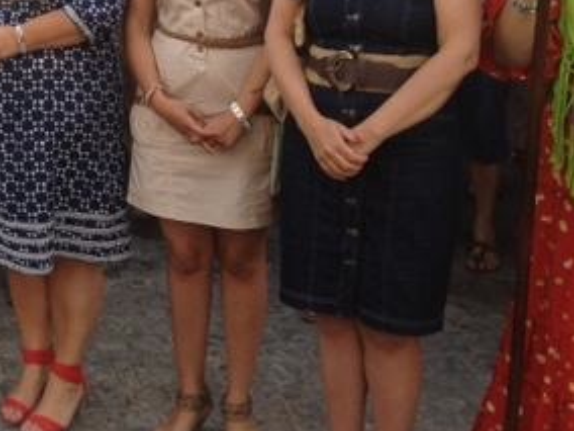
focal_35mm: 79
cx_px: -55
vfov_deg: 18.0
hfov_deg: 23.2
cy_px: -38
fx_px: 1310
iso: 80
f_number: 2.4
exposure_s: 1/60
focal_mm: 4.28
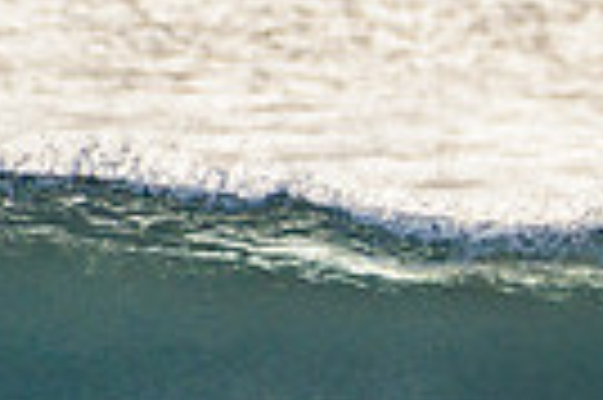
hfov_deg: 0.8
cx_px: 1271
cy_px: 461
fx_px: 44567
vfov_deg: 0.5
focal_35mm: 2664
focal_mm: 500
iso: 180
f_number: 5.6
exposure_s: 1/2000
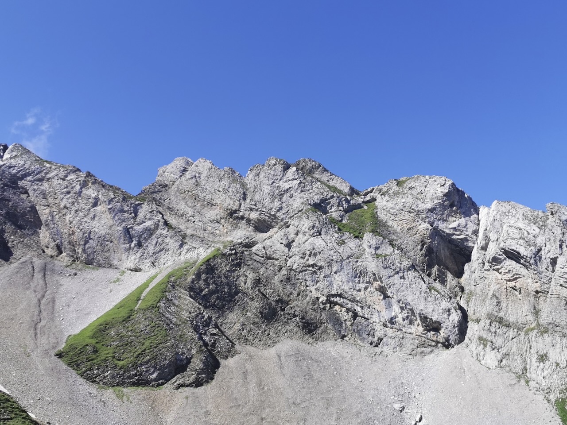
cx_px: 284
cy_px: 212
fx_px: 655
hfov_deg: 46.8
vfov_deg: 36.0
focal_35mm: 40
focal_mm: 5.56
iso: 50
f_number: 1.6
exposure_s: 1/2667
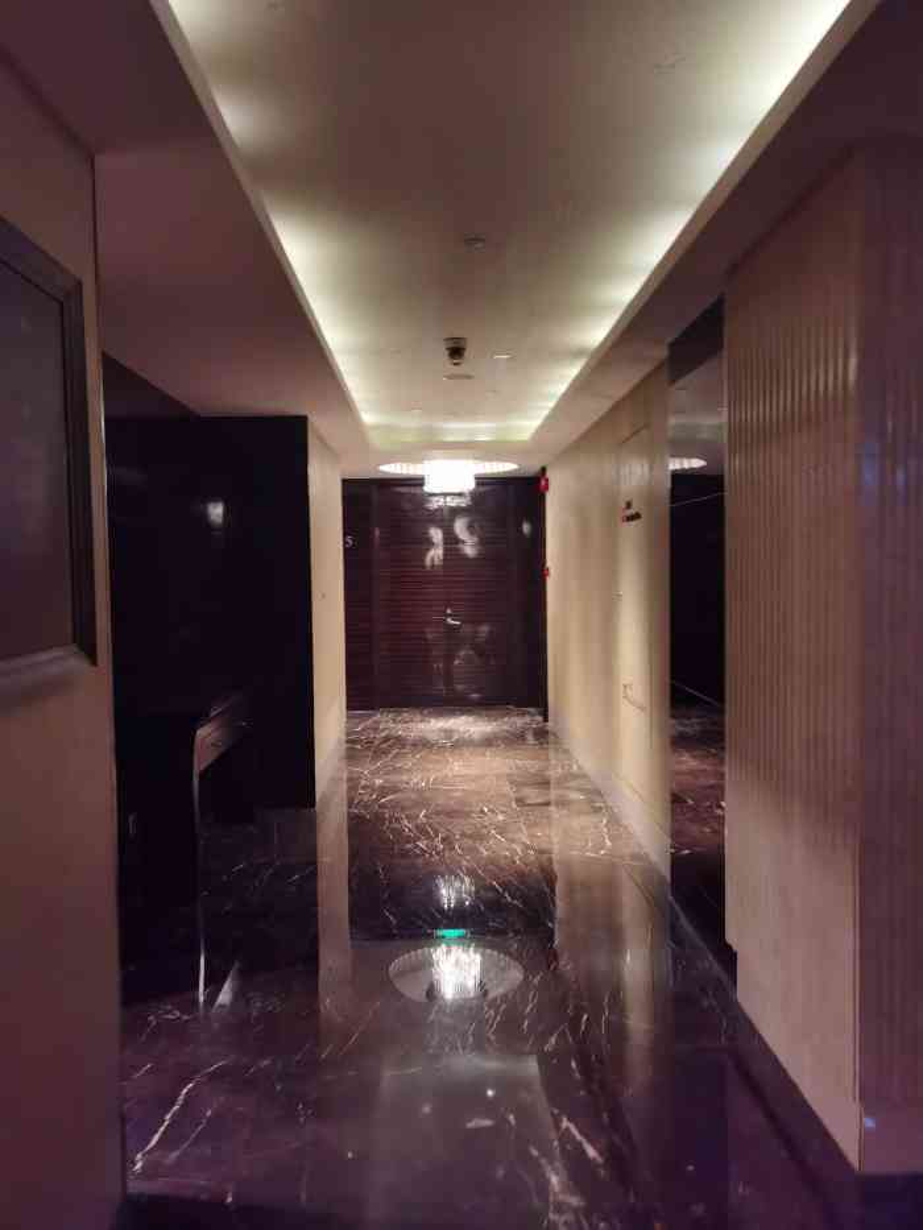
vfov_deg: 65.3
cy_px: 615
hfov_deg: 51.4
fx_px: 960
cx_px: 462
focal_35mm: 27
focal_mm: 6.71
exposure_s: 1/33.3
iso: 500
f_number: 1.9
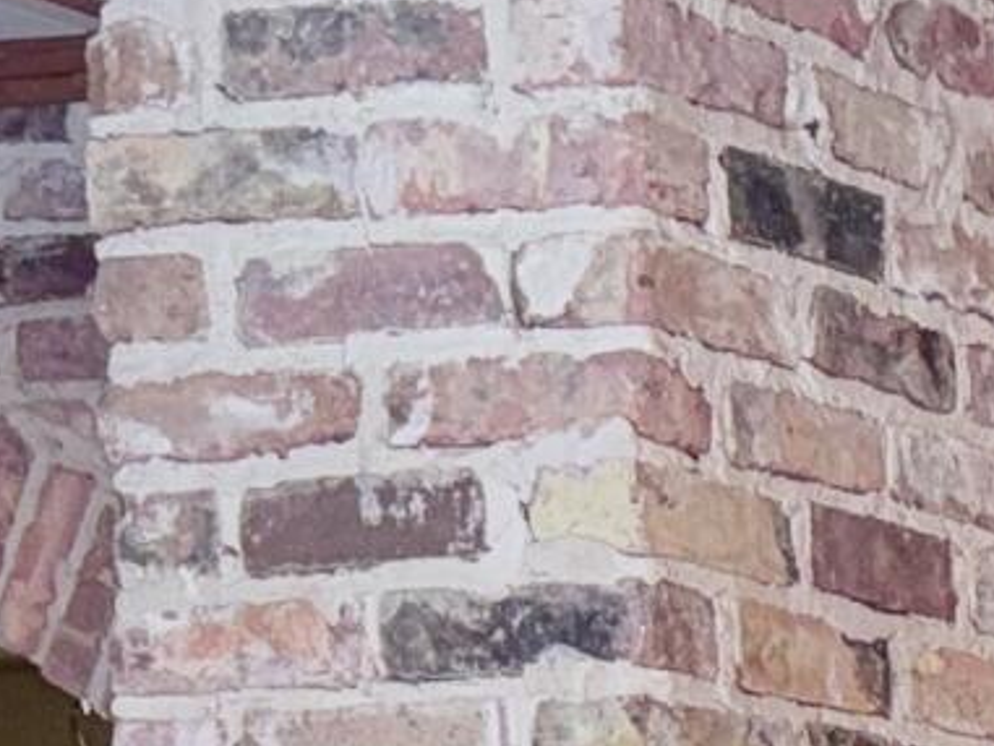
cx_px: 1638
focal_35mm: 189
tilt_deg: -8.0
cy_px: 1975
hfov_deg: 10.0
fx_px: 5429
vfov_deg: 7.2
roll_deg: -1.7
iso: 50
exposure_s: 1/34
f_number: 1.78
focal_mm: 6.76
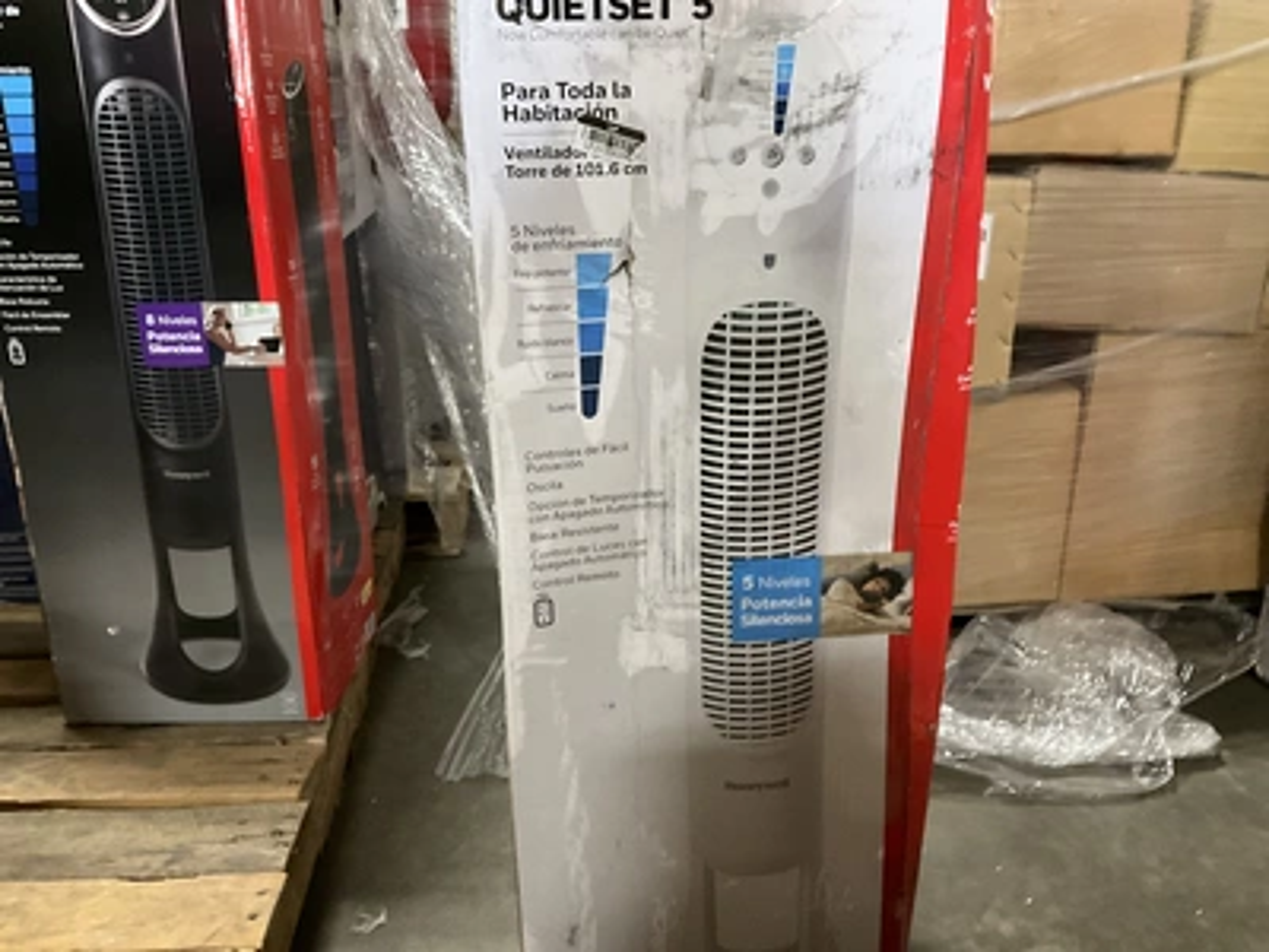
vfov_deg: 48.2
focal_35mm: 29
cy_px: 476
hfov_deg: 61.7
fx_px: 1063
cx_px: 634
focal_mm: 3
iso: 320
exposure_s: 1/30
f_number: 1.8
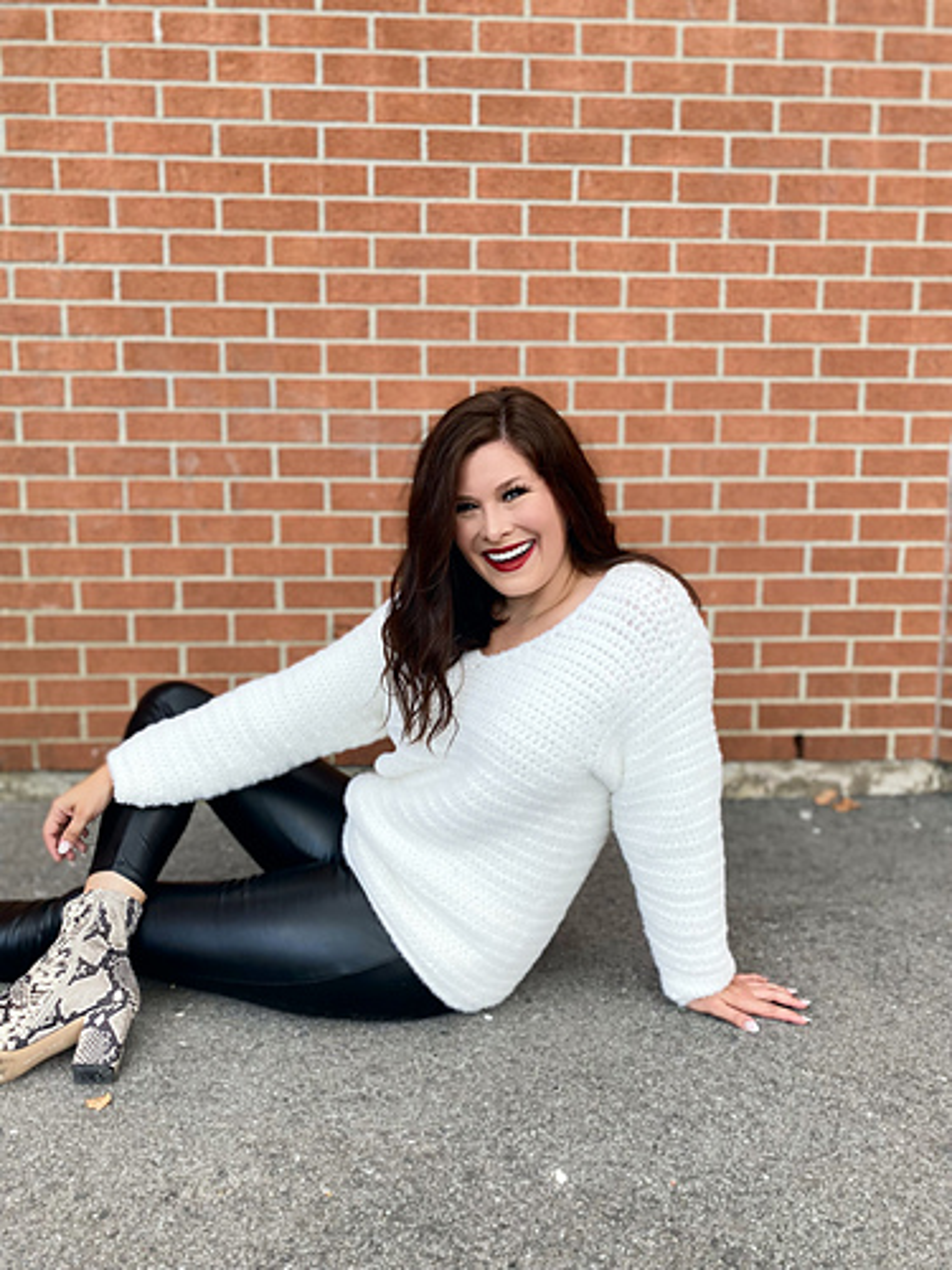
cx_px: 476
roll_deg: -0.4
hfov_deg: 53.1
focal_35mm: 26
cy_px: 635
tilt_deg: -6.5
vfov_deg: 67.3
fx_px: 953
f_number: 1.8
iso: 32
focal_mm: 4.25
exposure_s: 1/658
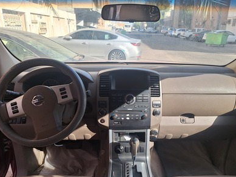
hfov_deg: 65.2
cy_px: 97
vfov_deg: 51.3
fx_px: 184
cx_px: 130
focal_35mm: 27
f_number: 1.8
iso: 40
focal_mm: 5.54
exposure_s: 1/645
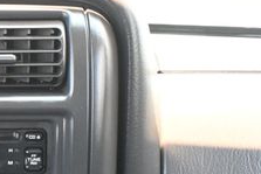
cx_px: -69
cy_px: 236
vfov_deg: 9.0
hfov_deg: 13.2
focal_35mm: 150
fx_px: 1091
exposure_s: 1/100
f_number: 5.3
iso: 3200
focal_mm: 35
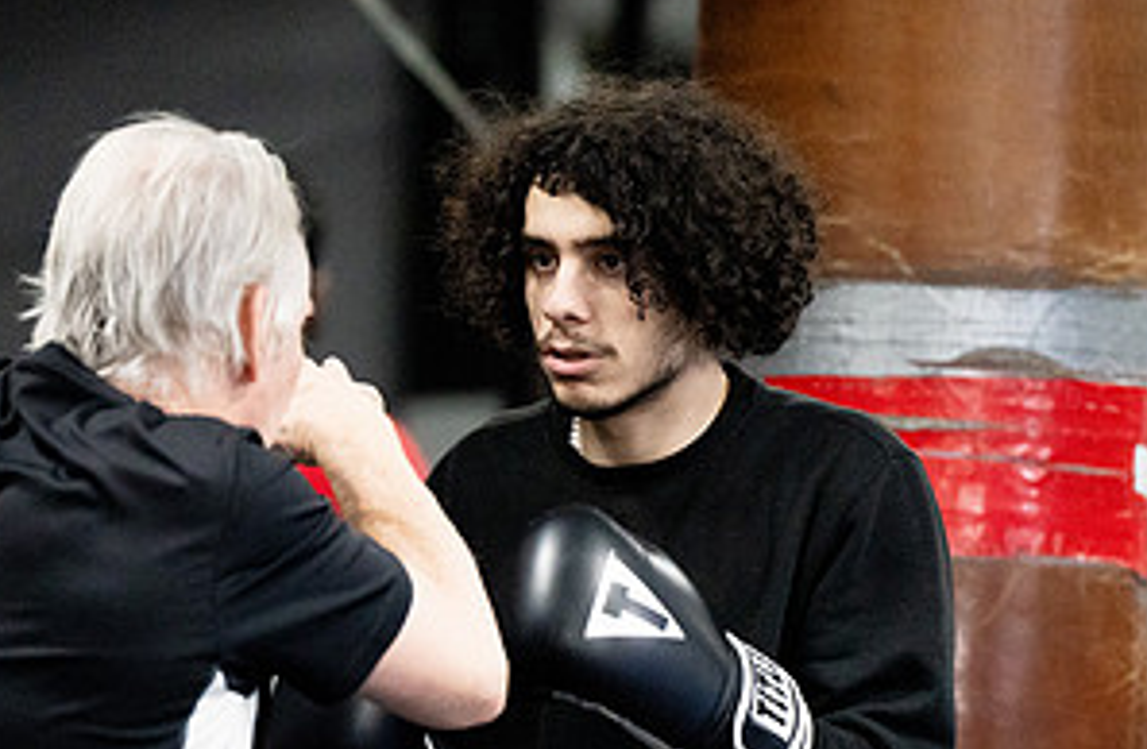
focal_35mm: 427
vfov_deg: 3.2
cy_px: 607
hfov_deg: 4.9
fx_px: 13520
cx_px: 616
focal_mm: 200
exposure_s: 1/500
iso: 6400
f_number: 2.8
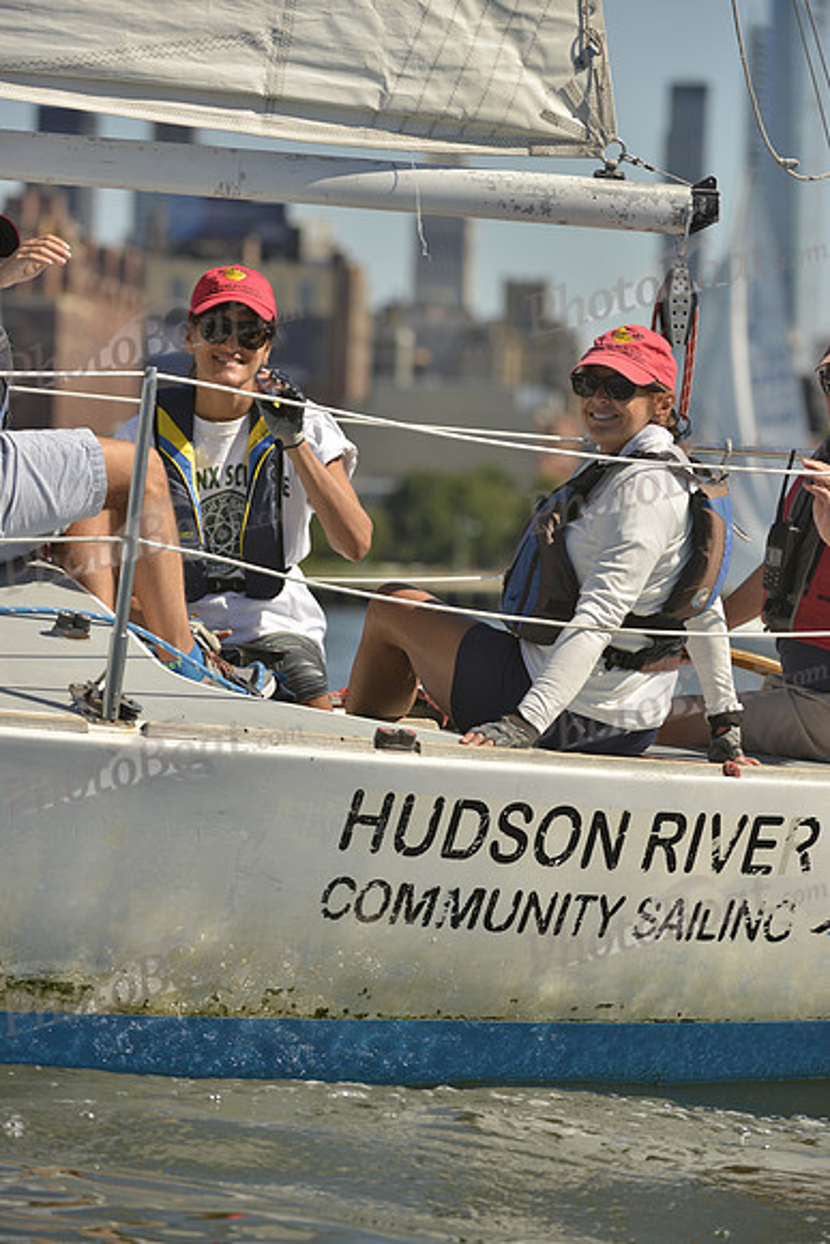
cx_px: 415
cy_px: 622
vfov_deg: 10.3
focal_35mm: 200
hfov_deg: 6.9
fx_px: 6912
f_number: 5.6
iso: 200
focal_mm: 200
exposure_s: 1/1250
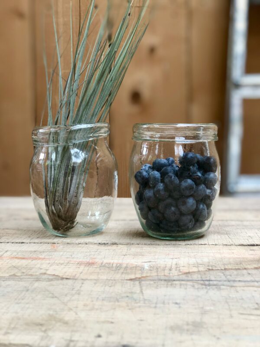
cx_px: 130
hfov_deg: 25.7
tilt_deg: -3.0
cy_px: 174
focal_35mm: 57
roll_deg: +0.6
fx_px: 571
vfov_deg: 33.8
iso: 25
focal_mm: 6.6
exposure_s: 1/30
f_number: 2.8
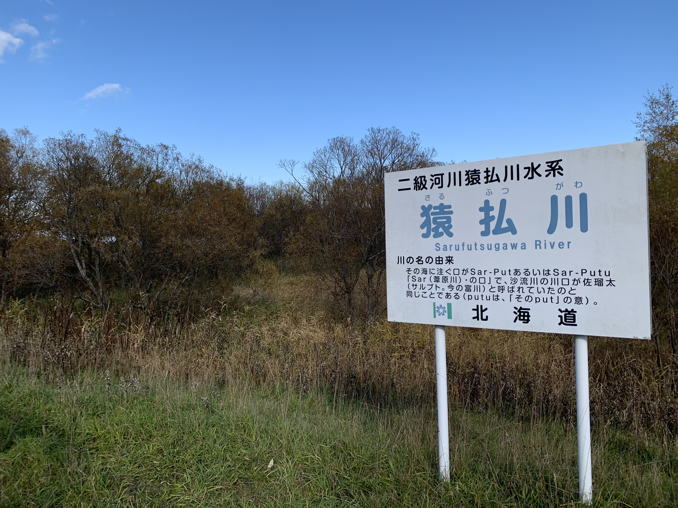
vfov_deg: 53.1
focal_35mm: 26
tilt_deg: -5.2
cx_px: 339
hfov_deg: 67.3
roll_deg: +2.2
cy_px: 254
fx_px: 509
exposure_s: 1/1718
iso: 25
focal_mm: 4.25
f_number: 1.8
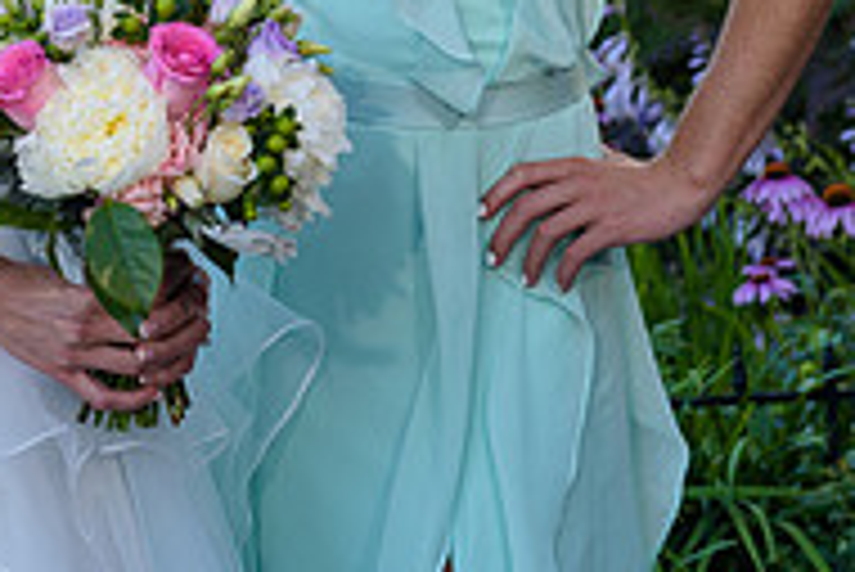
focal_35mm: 177
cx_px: -90
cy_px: -142
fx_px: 4207
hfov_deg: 11.4
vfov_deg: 7.7
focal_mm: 58
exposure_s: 1/250
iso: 200
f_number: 4
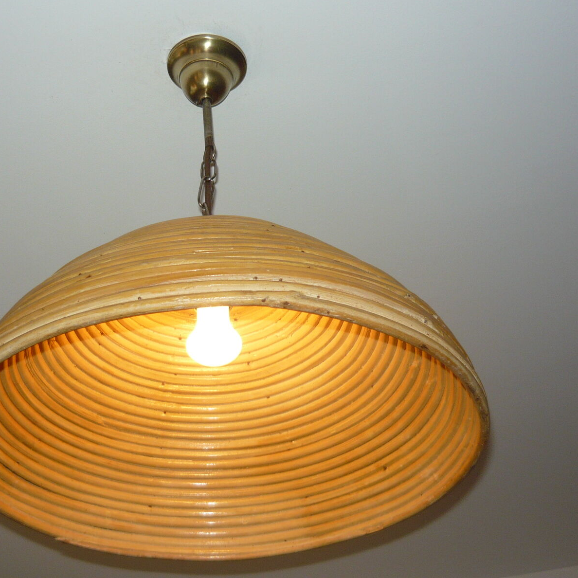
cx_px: 197
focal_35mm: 50
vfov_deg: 34.0
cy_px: 290
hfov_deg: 33.7
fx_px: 945
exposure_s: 1/60
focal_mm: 5.5
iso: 100
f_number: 2.8
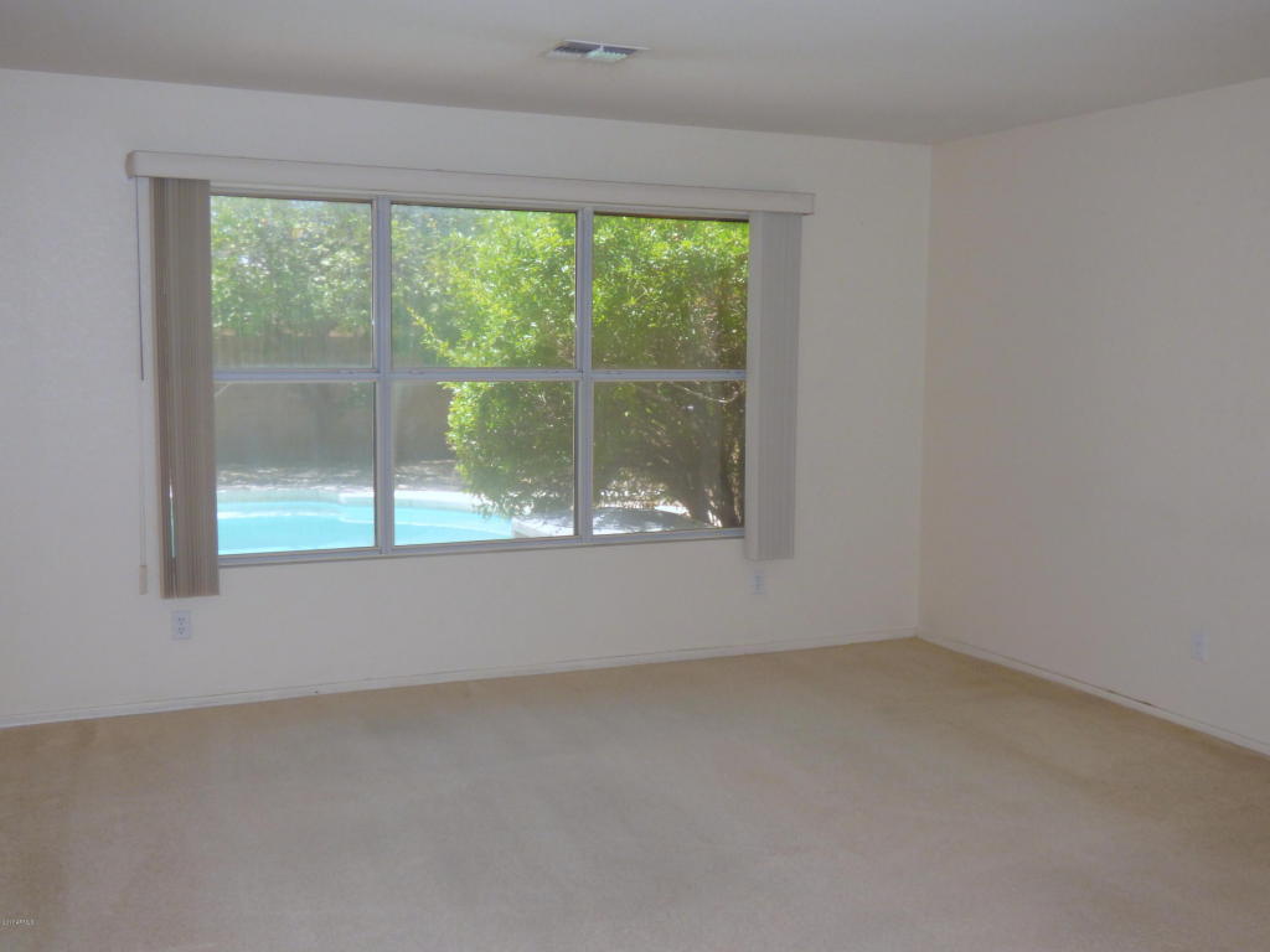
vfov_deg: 39.7
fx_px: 1321
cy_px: 476
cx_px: 635
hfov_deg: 51.4
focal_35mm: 36
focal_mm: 6.47
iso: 250
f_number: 3.5
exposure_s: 1/60
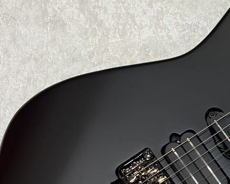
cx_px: 287
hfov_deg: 12.8
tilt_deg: -73.2
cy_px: 150
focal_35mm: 146
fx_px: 994
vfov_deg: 10.5
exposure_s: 1/60
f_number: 1.6
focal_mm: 5.96
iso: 64
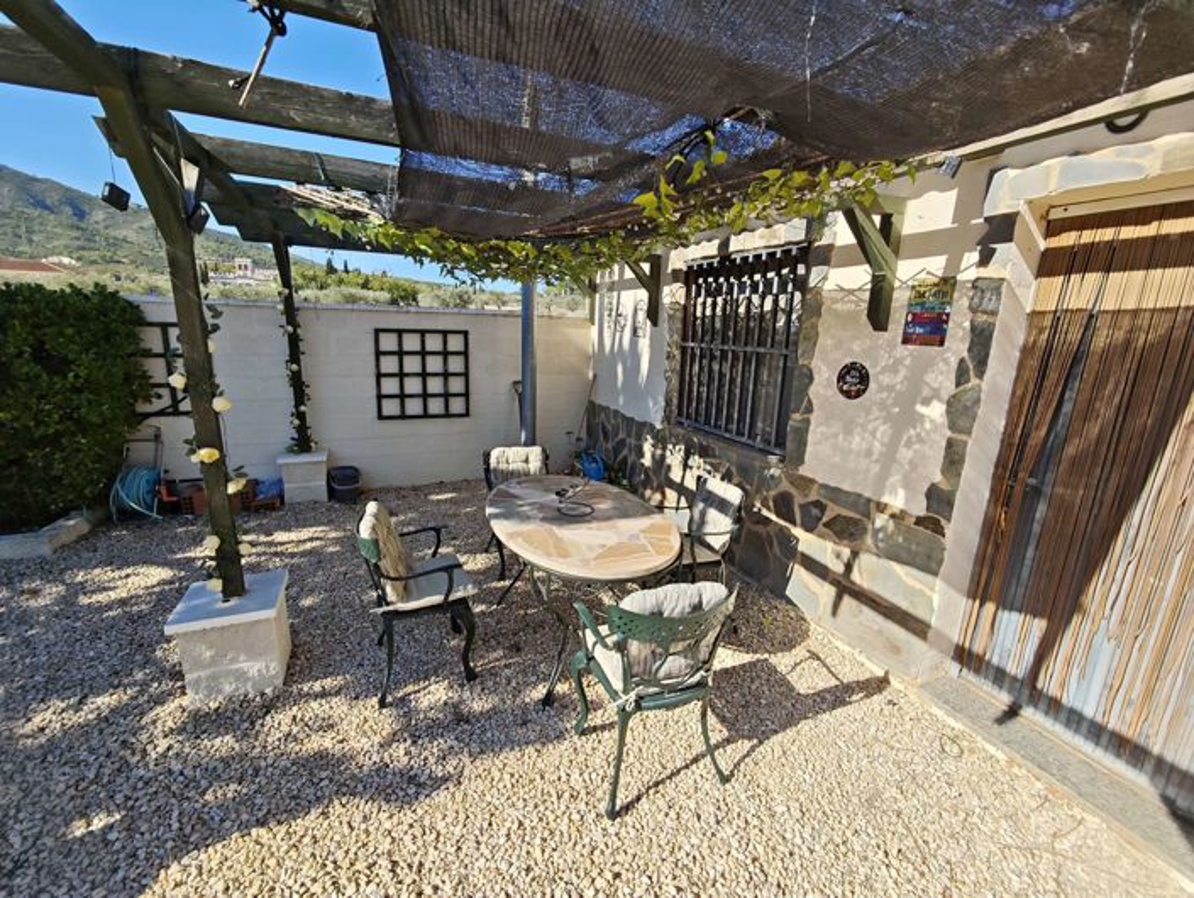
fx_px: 483
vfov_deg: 85.8
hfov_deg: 102.0
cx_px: 597
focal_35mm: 14
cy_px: 449
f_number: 2.2
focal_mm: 2.16
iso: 50
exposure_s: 1/720
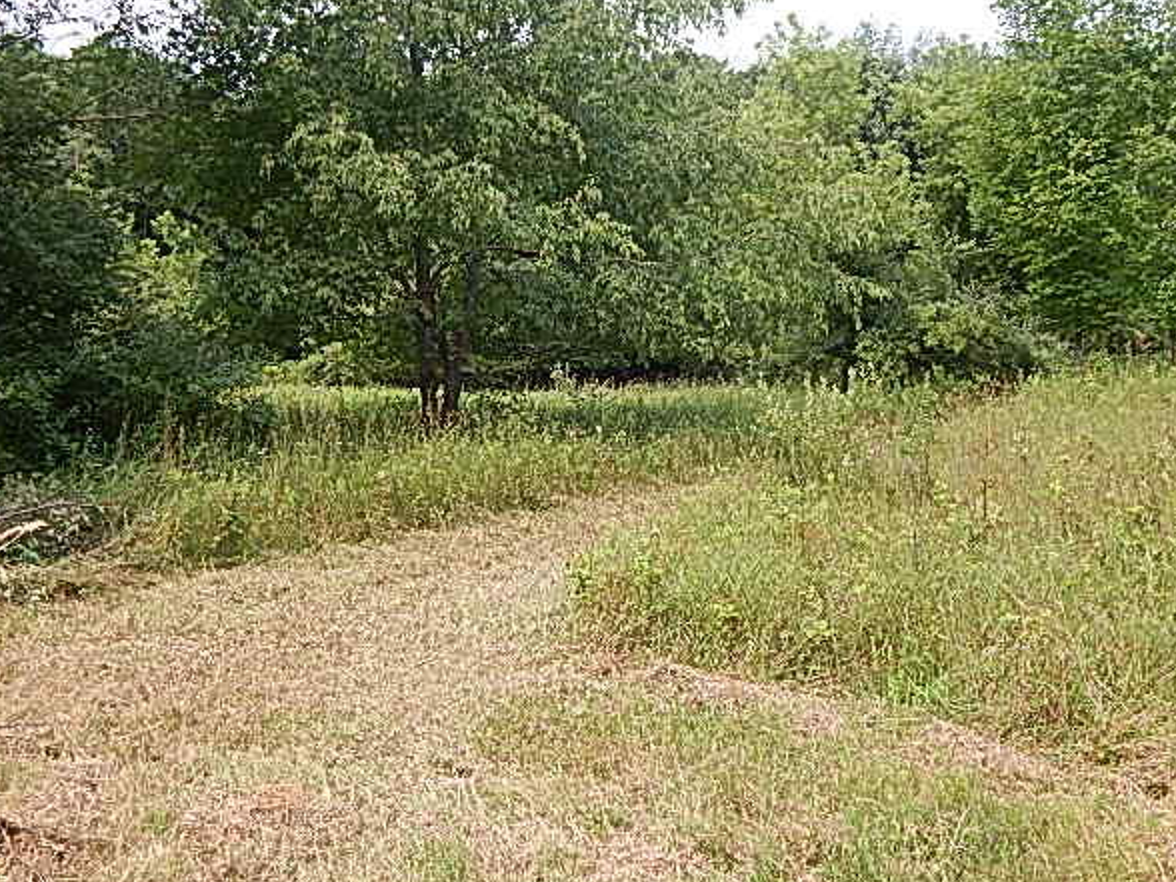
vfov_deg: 38.6
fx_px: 1257
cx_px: 614
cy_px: 410
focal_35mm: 37
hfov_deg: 50.1
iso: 125
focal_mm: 6.1
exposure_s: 1/400
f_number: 3.3
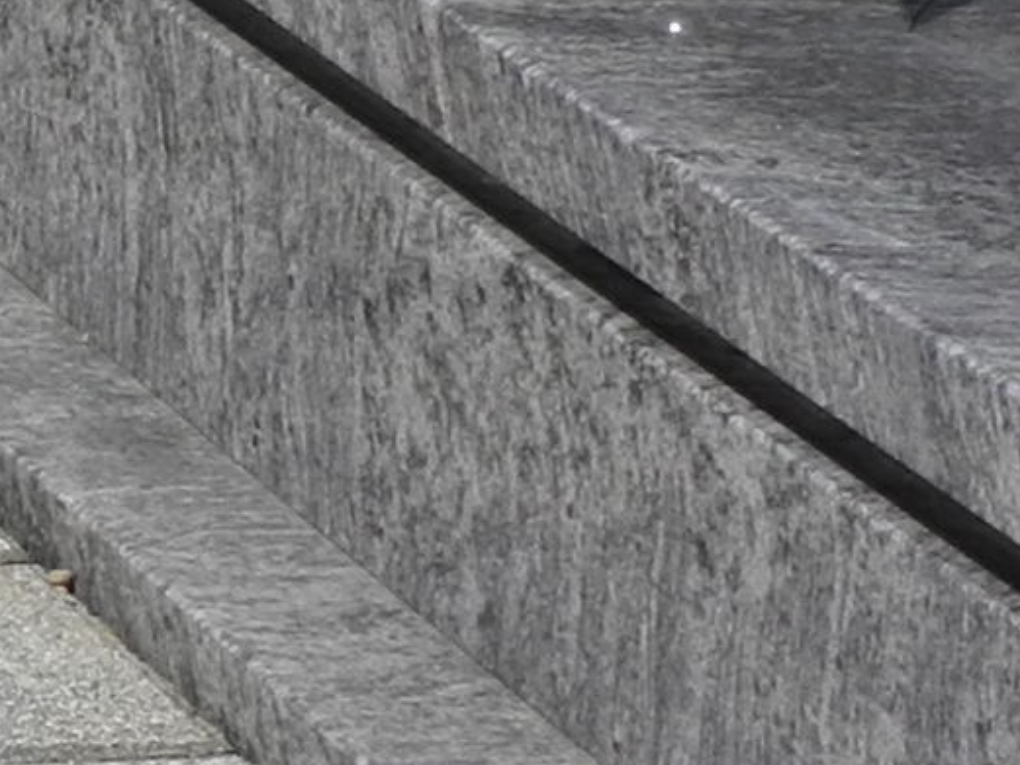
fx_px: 8459
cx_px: -2527
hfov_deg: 6.1
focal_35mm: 287
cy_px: -10
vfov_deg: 5.2
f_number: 5
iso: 100
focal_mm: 8.8
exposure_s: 1/800
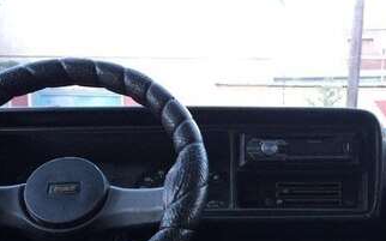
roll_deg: +0.2
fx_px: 663
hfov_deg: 32.0
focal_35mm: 63
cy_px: 267
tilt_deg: -10.0
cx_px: 278
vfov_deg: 19.7
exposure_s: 1/30
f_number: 2.2
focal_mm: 4.15
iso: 200
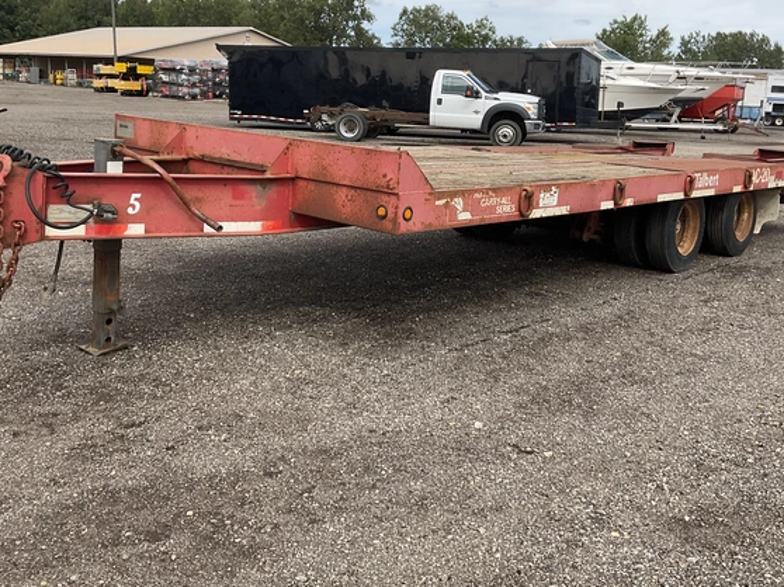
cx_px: 400
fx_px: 883
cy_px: 213
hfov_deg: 47.9
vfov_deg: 36.5
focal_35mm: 39
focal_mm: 3
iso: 25
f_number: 1.8
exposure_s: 1/1577
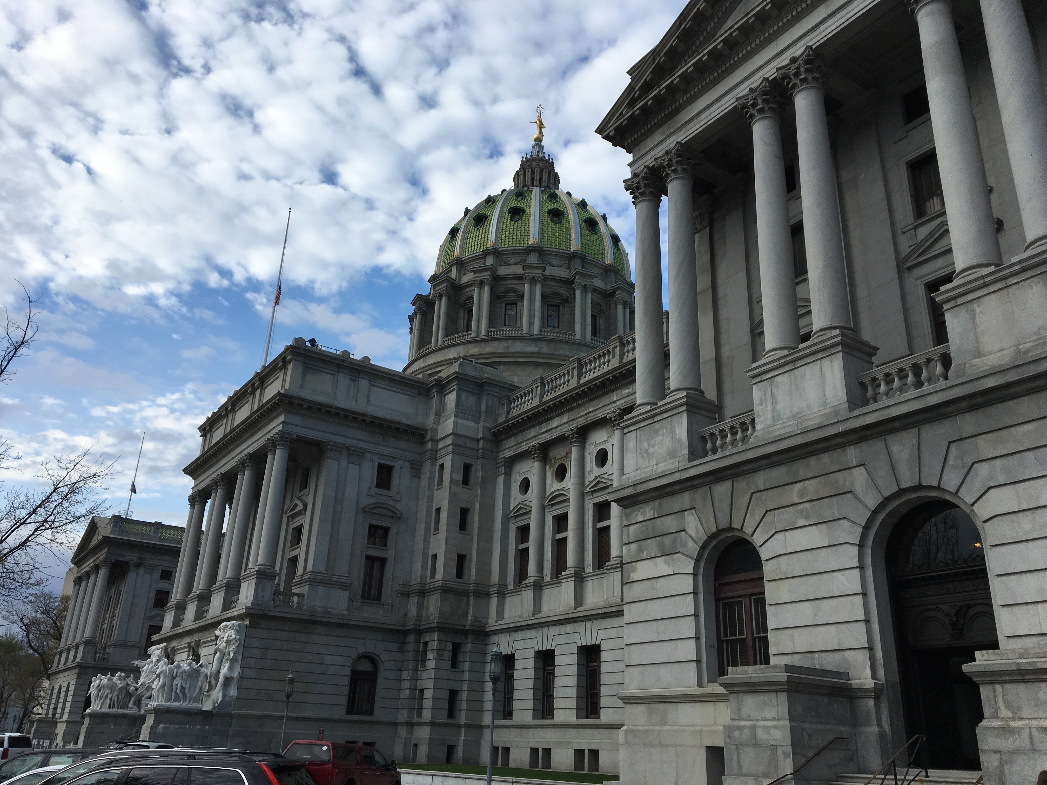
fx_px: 877
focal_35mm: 29
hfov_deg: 61.7
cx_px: 524
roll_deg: -2.5
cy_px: 392
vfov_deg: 48.2
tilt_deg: +23.5
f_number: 2.2
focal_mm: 4.15
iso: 25
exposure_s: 1/1040
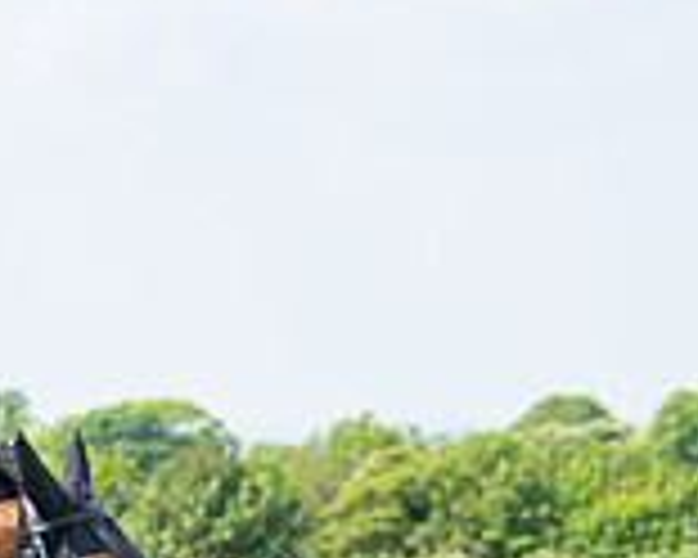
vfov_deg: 5.4
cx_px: -341
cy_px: 738
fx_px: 5908
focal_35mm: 286
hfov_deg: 6.7
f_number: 4
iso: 400
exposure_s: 1/1600
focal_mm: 70
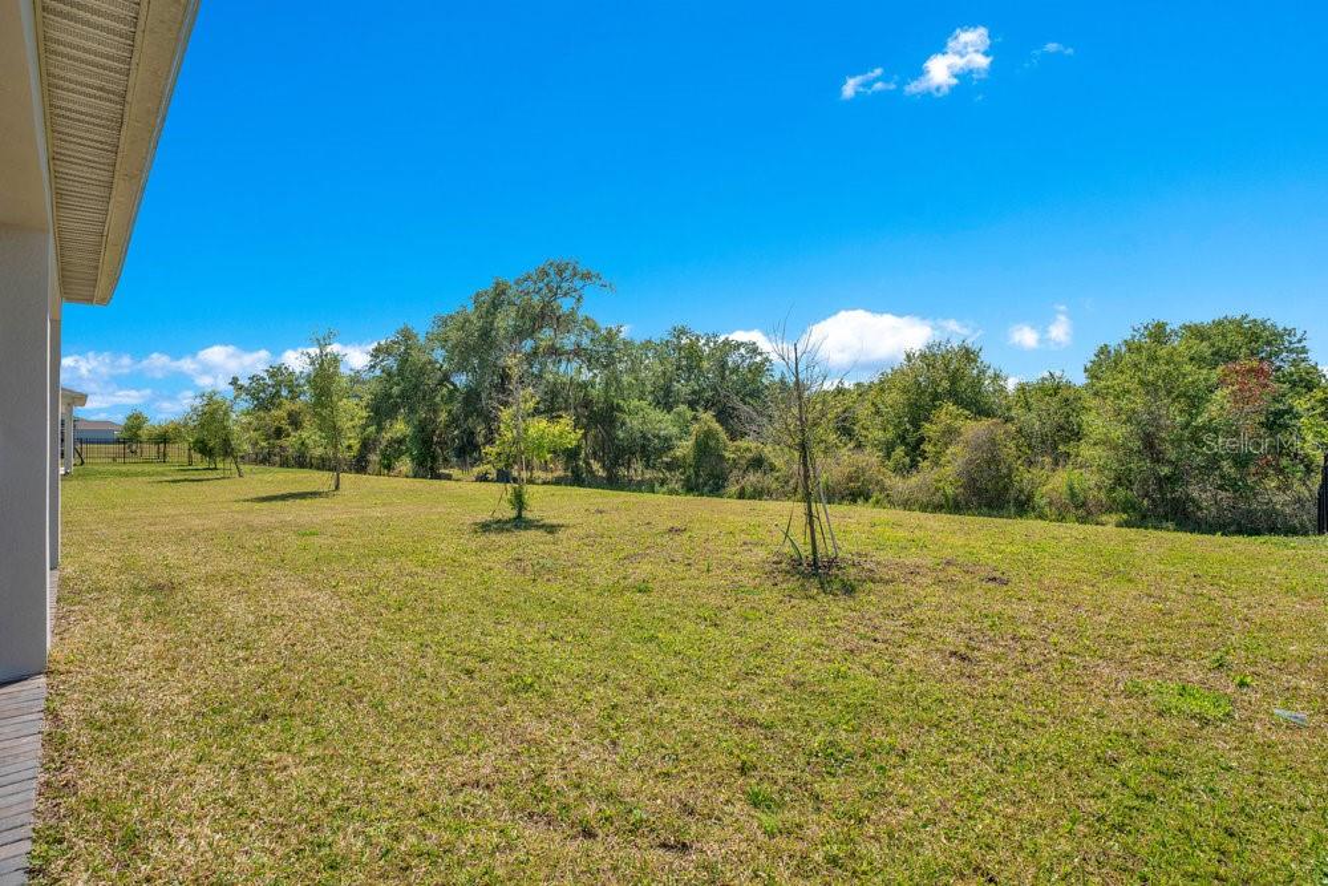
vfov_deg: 73.8
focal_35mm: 16
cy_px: 443
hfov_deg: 96.7
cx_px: 664
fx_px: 590
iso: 100
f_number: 8
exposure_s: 1/400
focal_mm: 16
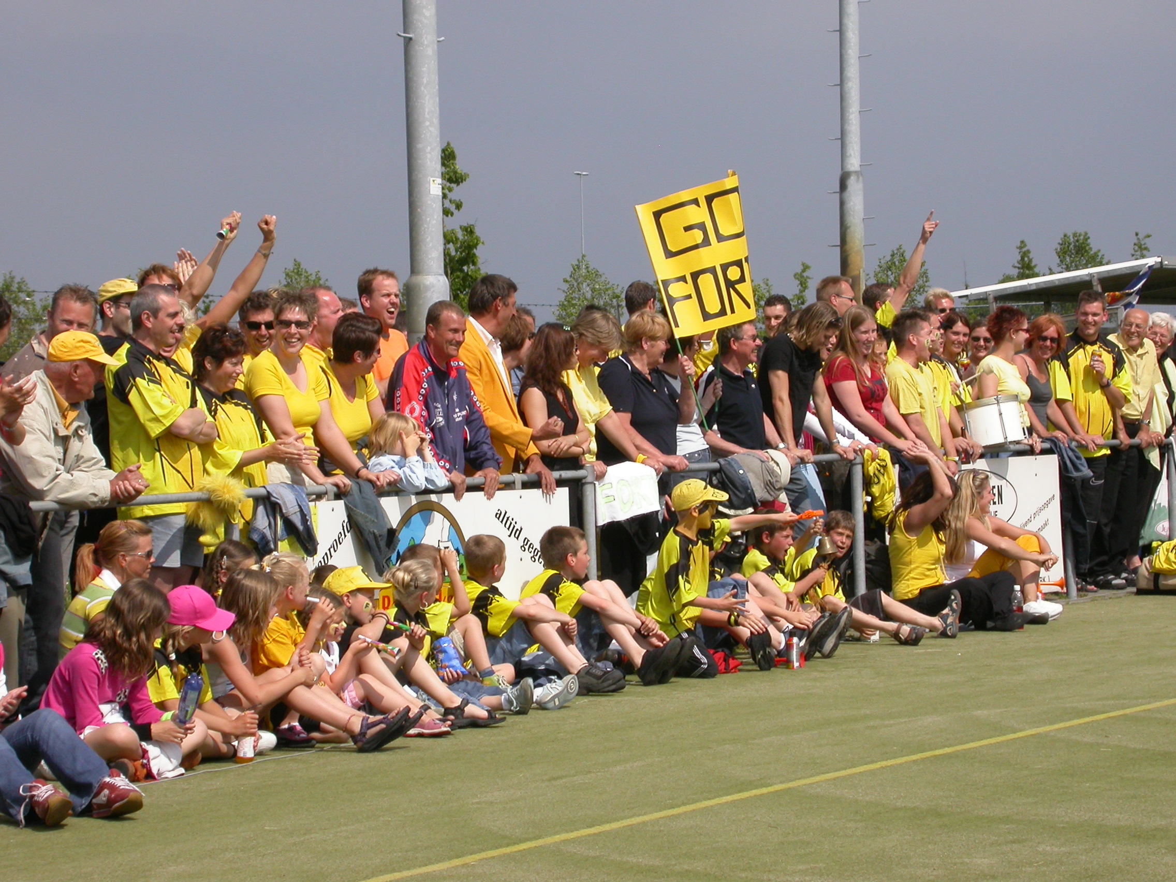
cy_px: 441
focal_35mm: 117
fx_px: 3975
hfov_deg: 16.8
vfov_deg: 12.7
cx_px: 588
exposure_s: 1/496
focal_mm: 24.2
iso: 100
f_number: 7.8
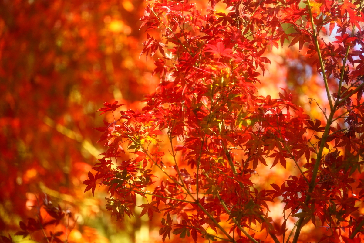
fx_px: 3033
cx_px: 182
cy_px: 122
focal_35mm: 300
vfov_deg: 4.6
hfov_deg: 6.9
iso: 400
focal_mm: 300
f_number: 5.6
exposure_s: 1/320
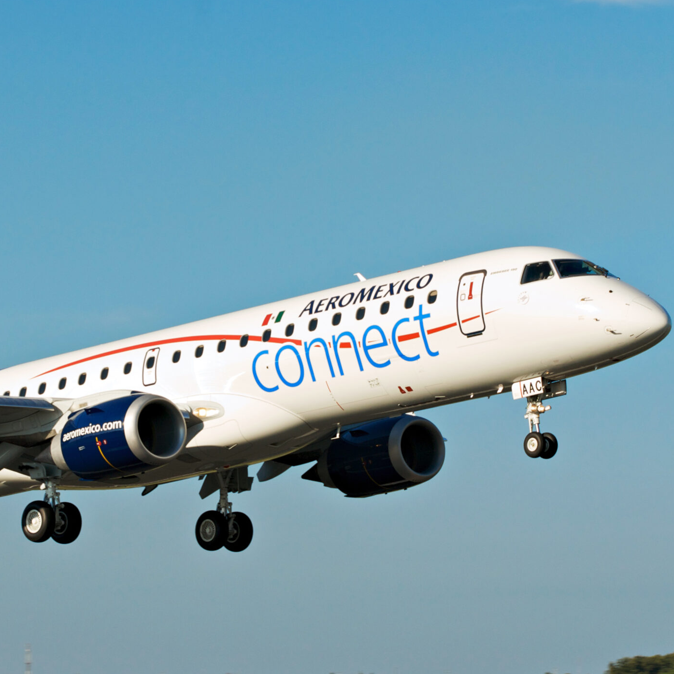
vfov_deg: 10.7
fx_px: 3613
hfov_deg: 10.7
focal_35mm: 164
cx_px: 296
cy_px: 353
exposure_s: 1/500
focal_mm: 70
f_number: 8
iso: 200
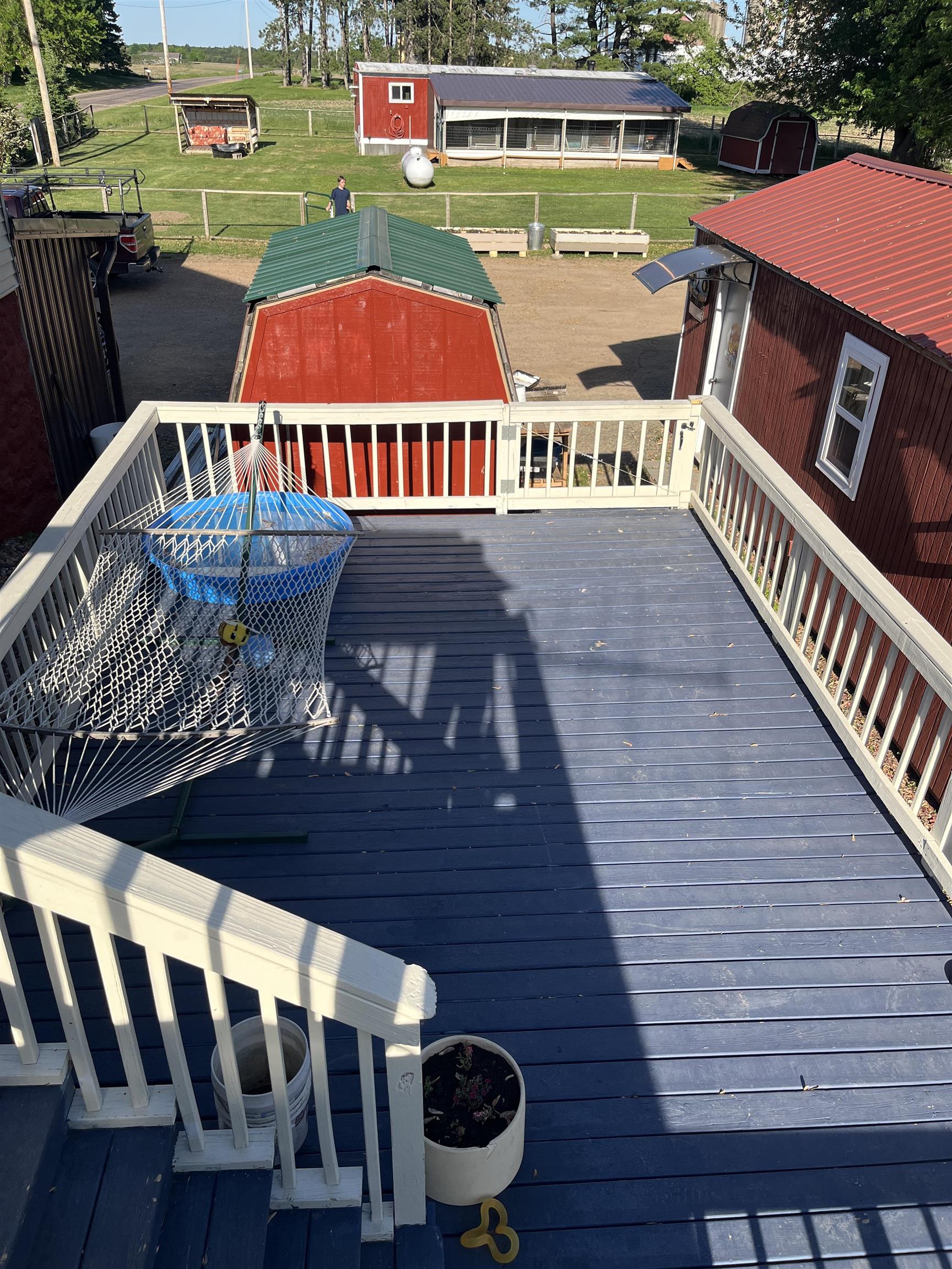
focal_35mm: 26
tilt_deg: -29.0
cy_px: 634
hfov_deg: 53.1
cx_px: 476
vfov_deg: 67.3
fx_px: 953
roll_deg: -1.4
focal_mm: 5.1
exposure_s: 1/2179
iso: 50
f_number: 1.6
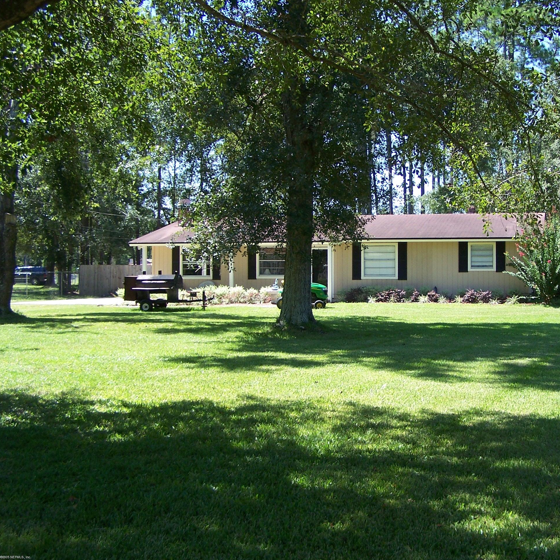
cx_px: 373
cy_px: 280
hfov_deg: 37.2
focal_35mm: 45
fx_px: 824
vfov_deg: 37.6
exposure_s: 1/350
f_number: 2.8
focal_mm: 6.3
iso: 80
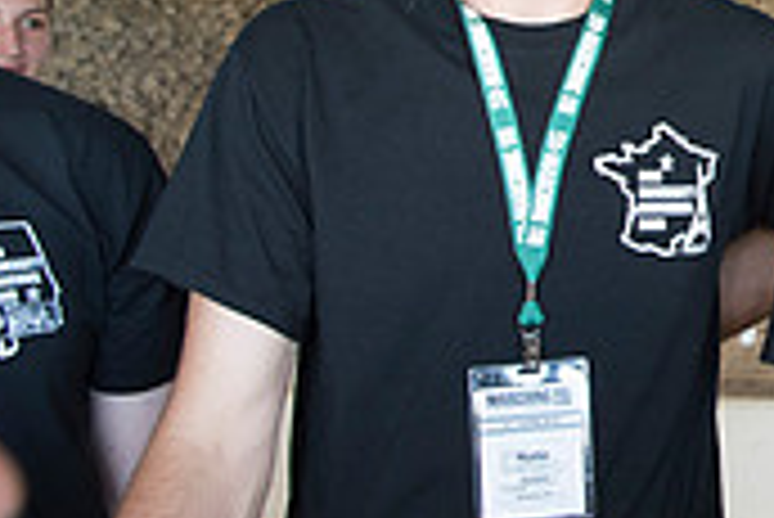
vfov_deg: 16.6
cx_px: 1166
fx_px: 1743
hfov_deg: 21.1
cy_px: 20
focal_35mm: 81
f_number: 5
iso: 640
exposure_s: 1/60
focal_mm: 24
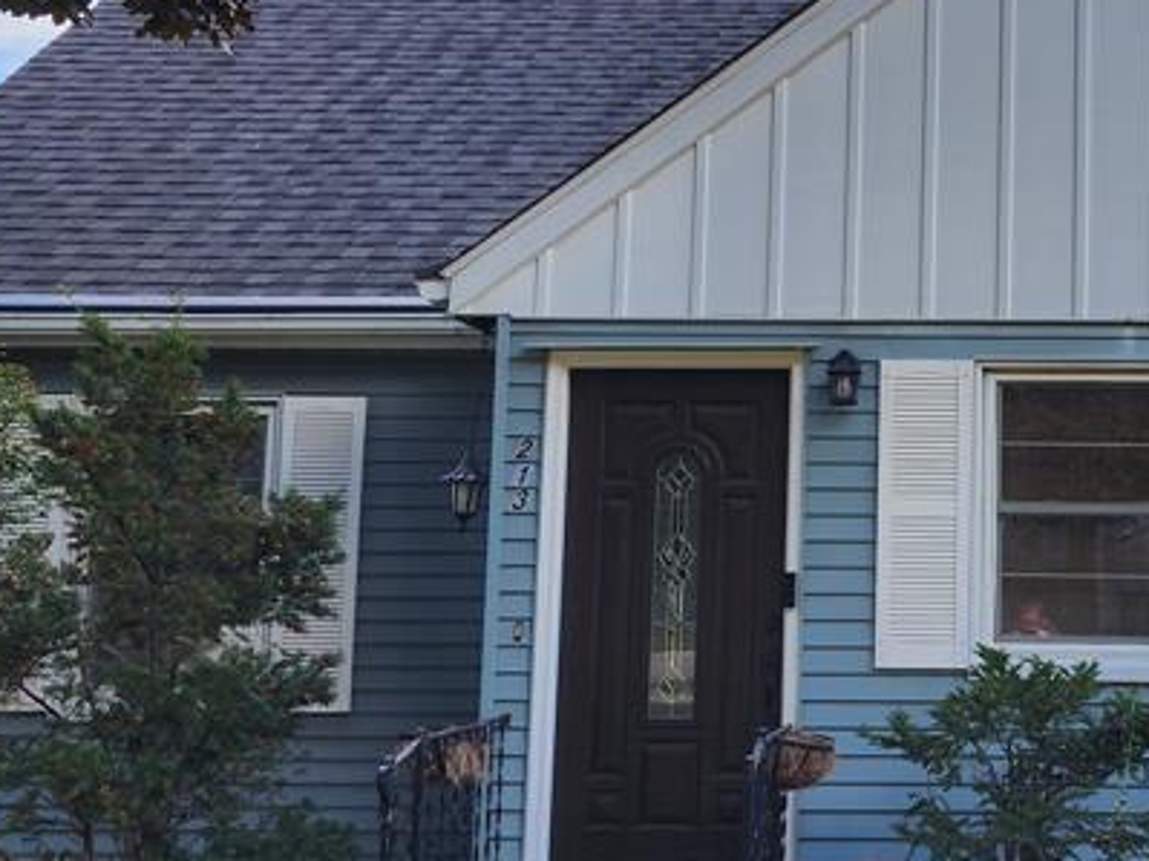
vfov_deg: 24.7
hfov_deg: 31.6
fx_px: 1958
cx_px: 973
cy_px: 331
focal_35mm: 59
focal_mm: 6.4
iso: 12
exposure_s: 1/367
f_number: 1.8
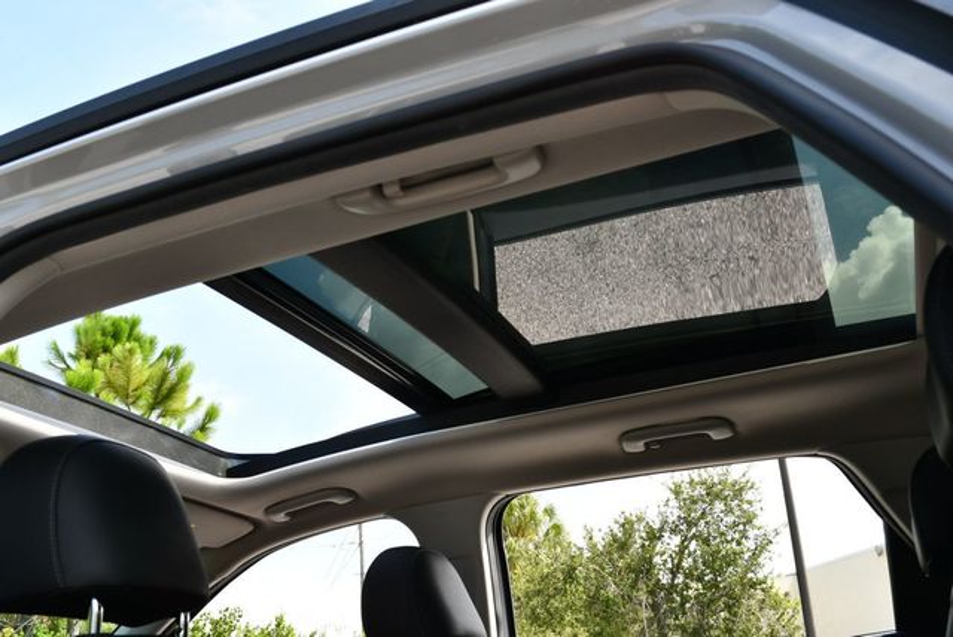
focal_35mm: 36
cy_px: 318
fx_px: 954
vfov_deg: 36.9
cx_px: 476
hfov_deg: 53.1
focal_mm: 18
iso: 200
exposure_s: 1/250
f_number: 6.3
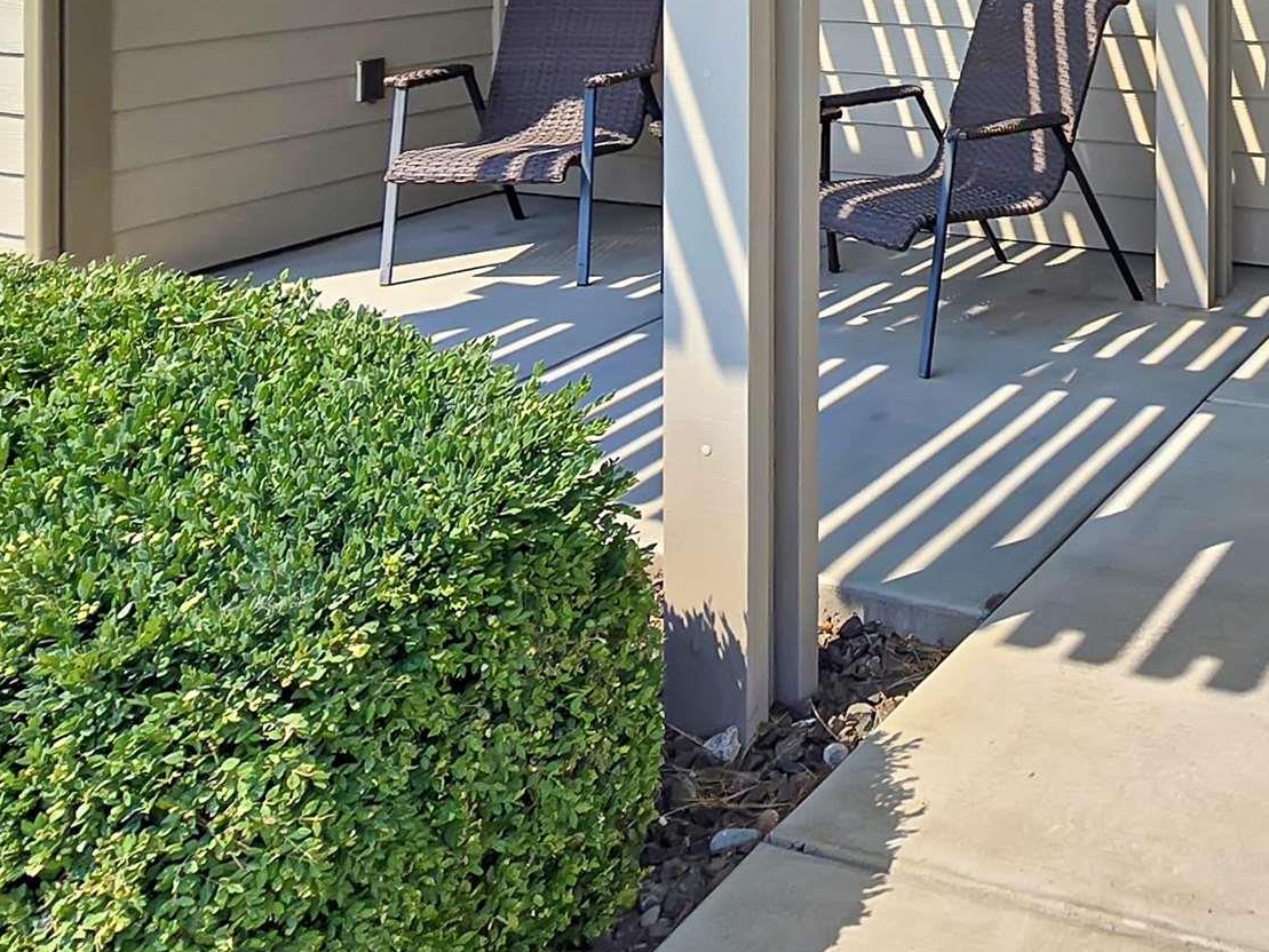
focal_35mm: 36
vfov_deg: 34.7
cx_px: 1290
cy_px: -70
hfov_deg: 43.4
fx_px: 1320
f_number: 2.2
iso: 50
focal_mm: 2.2
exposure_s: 1/2500
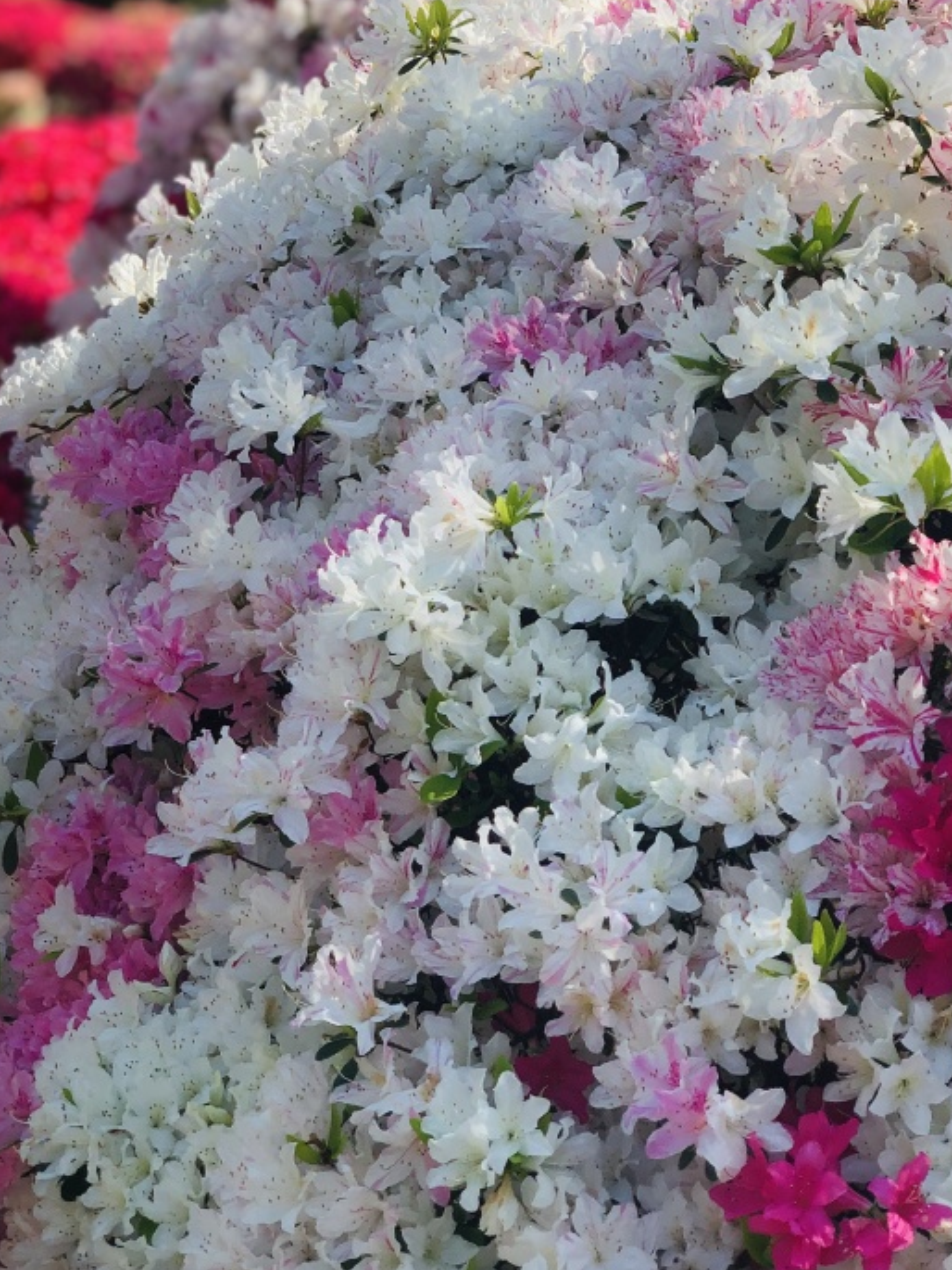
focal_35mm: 91
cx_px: 413
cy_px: 196
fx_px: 3339
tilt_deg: -2.6
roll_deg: -11.8
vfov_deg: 21.2
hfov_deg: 16.2
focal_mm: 6
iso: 16
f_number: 2.4
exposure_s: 1/471
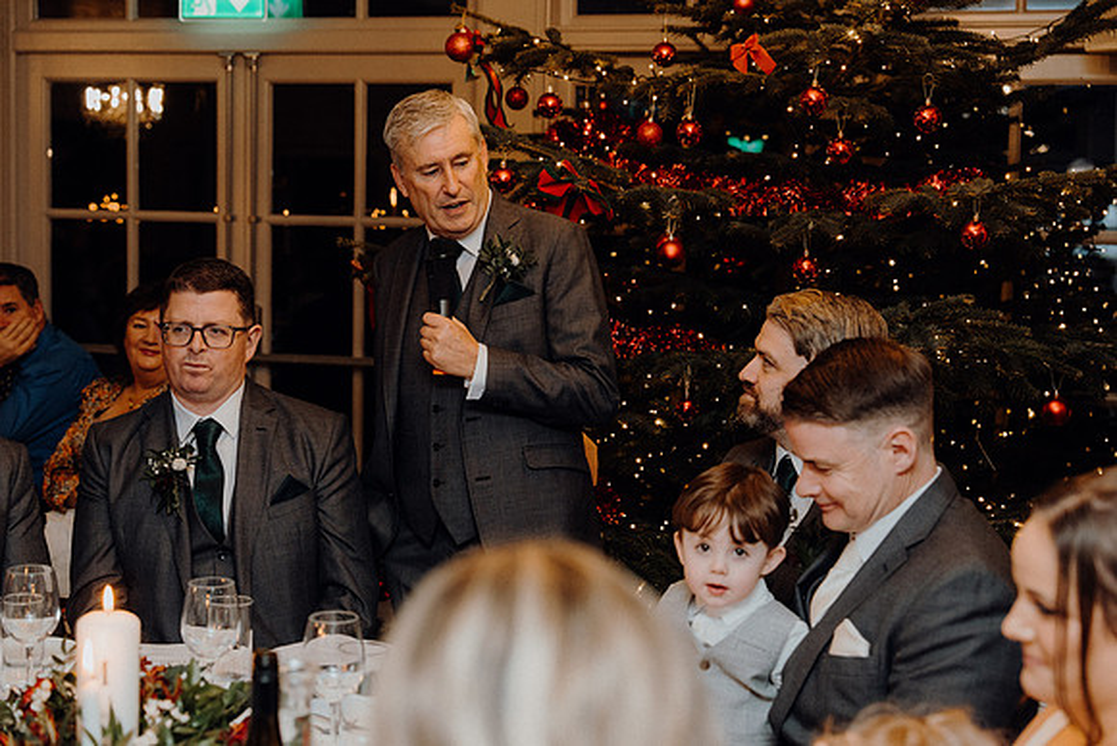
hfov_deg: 35.0
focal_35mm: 57
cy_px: 373
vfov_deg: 23.8
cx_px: 558
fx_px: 1769
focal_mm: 57
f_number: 3.5
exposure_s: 1/160
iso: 2500
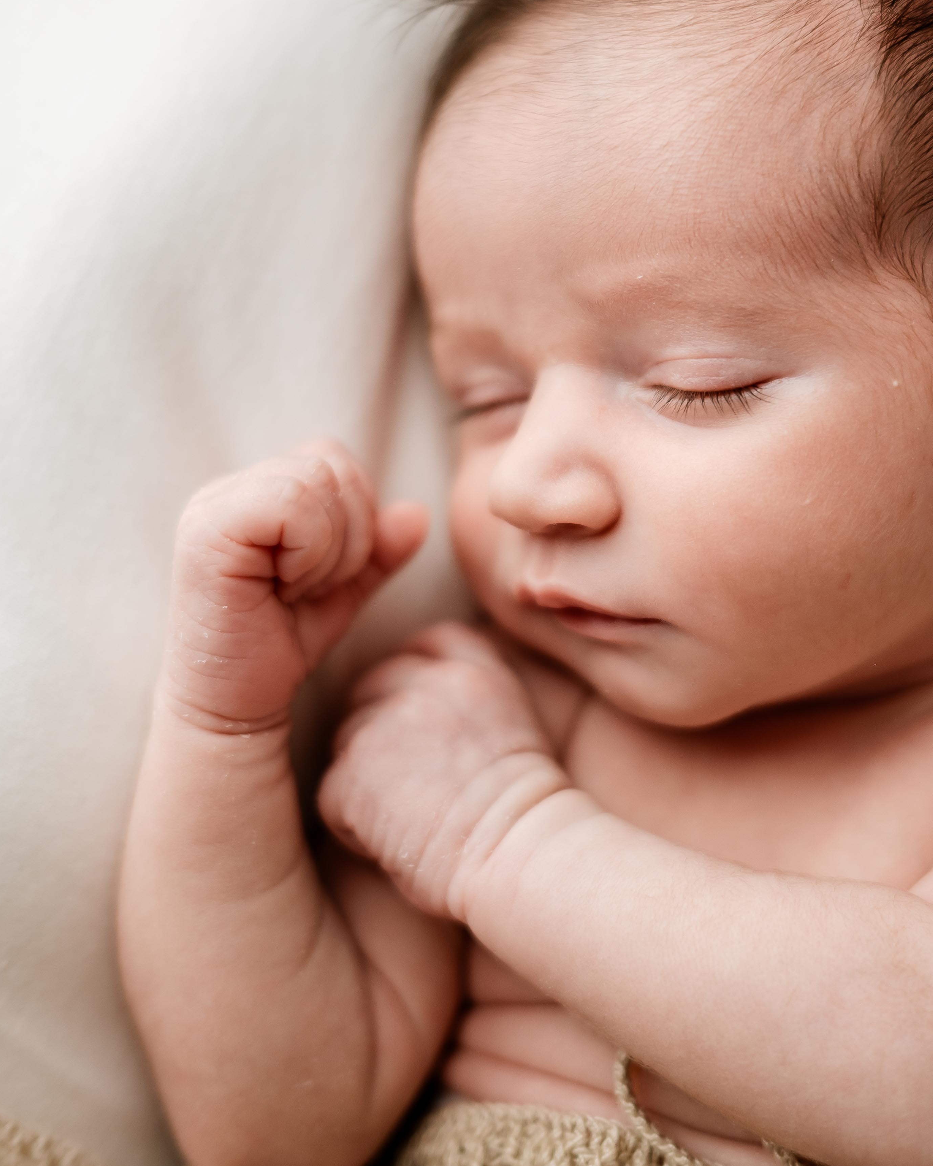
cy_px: 449
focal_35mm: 66
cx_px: 653
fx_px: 2278
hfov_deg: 23.0
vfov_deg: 28.6
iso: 200
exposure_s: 1/500
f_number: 2
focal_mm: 40
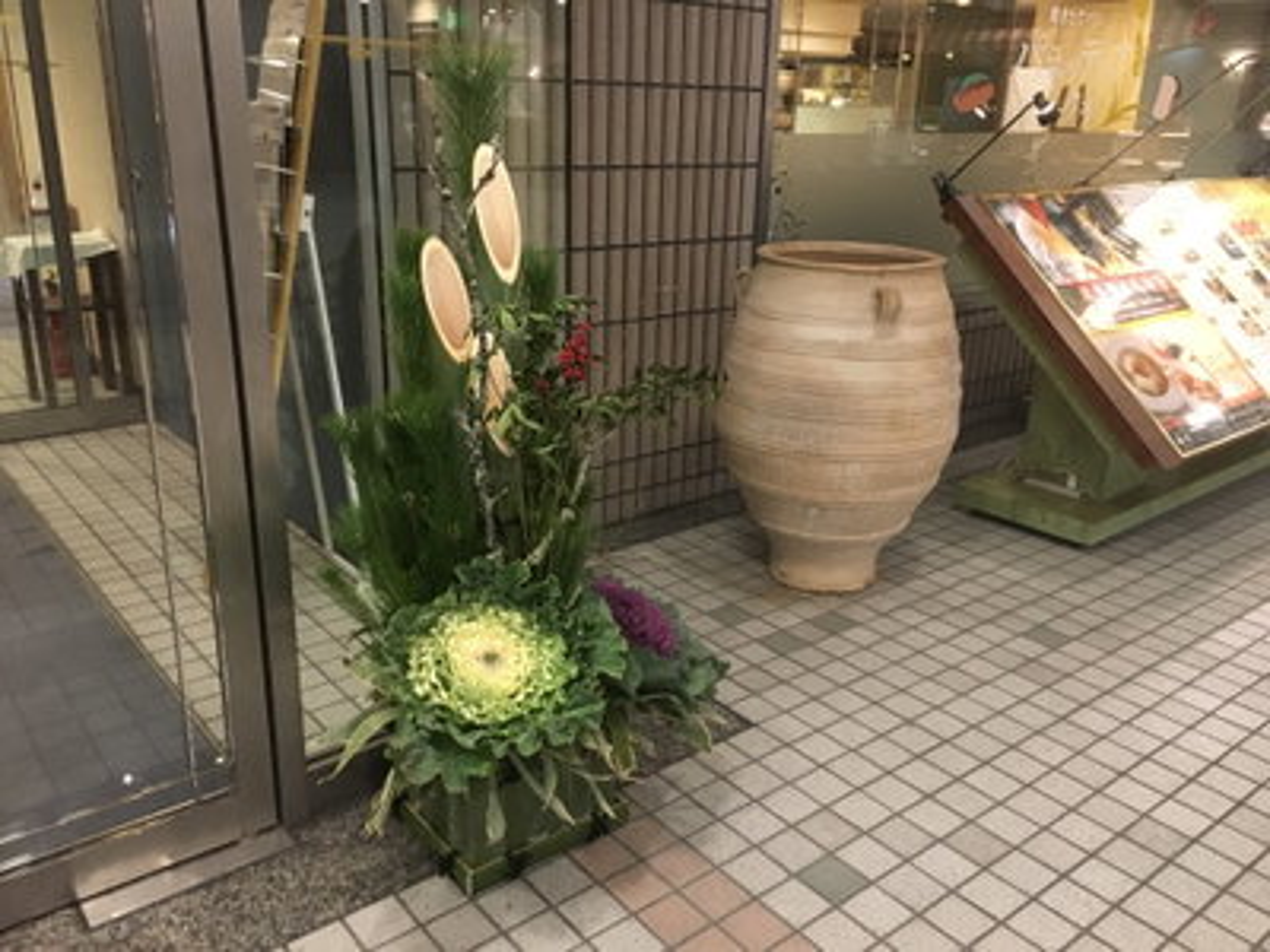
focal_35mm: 29
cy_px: 476
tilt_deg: -17.4
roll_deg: -0.1
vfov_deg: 48.2
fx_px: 1064
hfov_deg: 61.7
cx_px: 635
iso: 200
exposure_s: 1/30
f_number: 2.2
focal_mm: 4.15
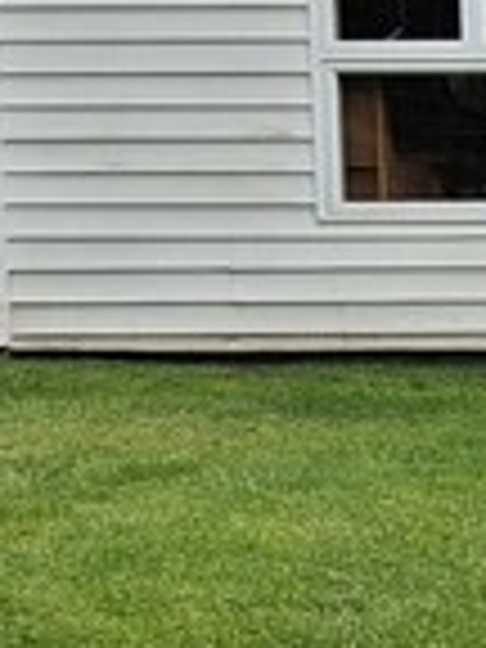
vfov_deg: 10.6
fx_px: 3463
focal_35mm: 185
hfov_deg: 7.1
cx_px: 1490
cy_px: 580
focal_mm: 3.98
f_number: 1.8
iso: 25
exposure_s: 1/373
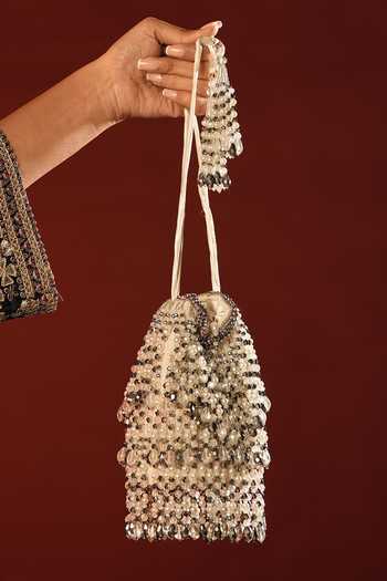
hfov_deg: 15.2
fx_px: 1451
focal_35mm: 90
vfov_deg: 22.6
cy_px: 290
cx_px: 194
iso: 800
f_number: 3.5
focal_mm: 90
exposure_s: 1/250
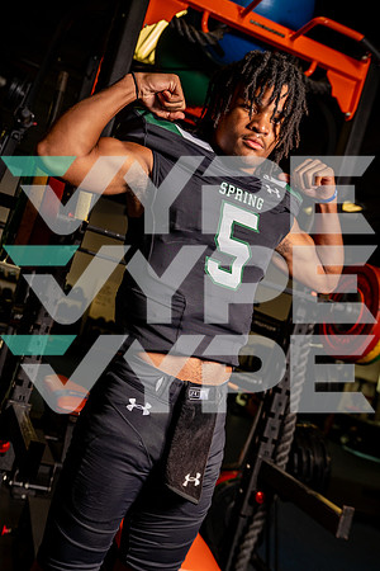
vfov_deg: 48.5
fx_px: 633
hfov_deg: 33.4
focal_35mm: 40
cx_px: 190
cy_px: 286
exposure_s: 1/500
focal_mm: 40
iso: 320
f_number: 4.5
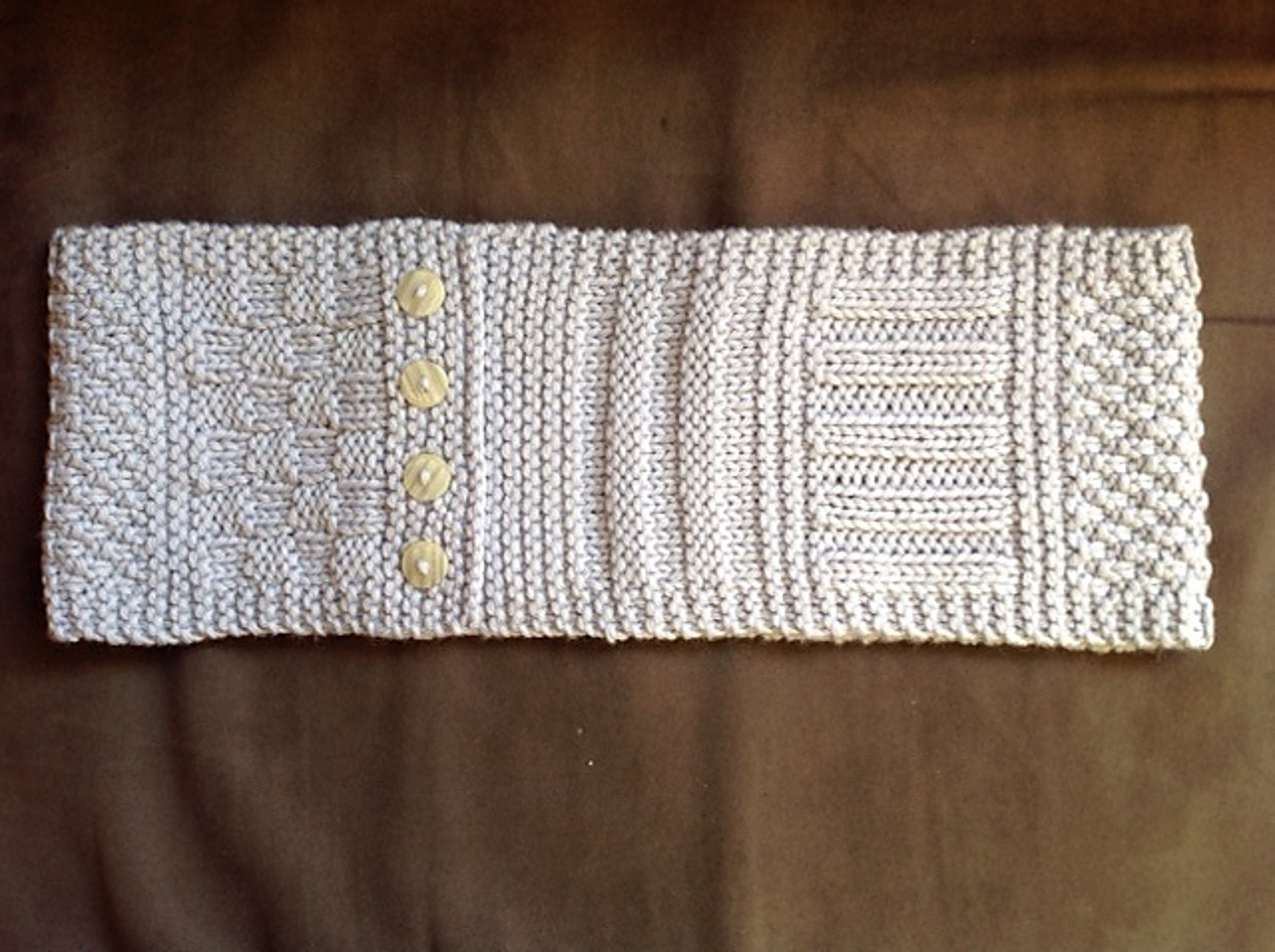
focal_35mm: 35
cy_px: 476
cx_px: 638
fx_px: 1287
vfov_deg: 40.6
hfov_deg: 52.7
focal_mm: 4.28
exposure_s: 1/15
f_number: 2.4
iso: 64
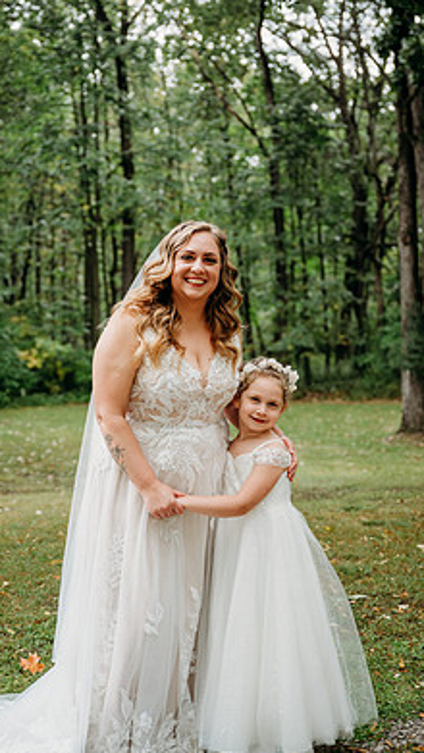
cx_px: 202
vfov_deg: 39.2
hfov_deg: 22.6
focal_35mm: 53
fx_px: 1059
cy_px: 383
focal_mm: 44
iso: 200
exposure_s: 1/400
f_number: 2.8
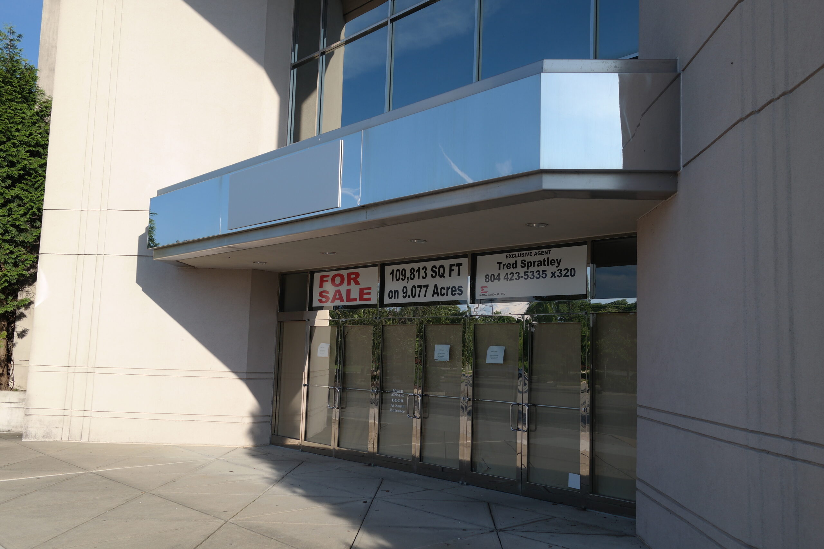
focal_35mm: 30
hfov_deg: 61.9
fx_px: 687
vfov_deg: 43.6
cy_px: 274
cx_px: 412
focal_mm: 20
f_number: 6.3
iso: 100
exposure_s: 1/250
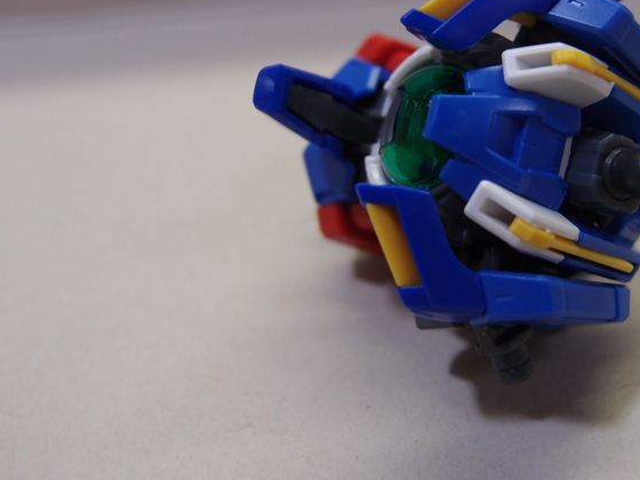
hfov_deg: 45.7
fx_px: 740
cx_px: 449
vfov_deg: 35.8
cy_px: 183
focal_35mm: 40
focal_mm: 6
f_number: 2.2
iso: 100
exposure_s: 1/80
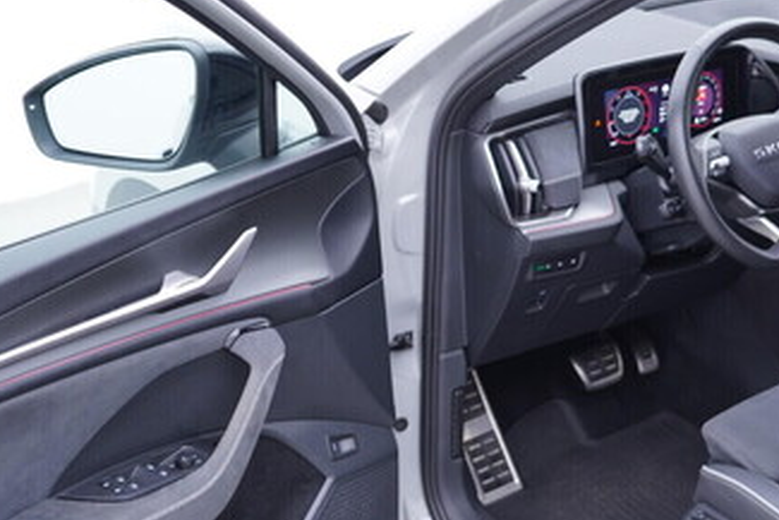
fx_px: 1320
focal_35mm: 61
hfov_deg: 32.5
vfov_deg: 22.3
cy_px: 308
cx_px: 532
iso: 200
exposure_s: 1/40
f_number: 2.8
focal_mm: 24
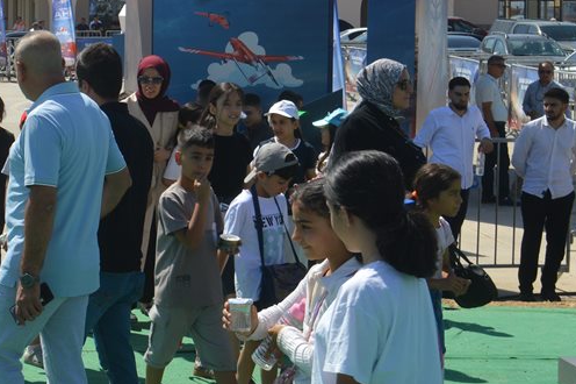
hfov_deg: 18.4
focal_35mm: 103
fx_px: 1653
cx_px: -167
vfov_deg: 13.1
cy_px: 63
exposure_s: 1/320
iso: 100
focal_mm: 25
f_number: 9
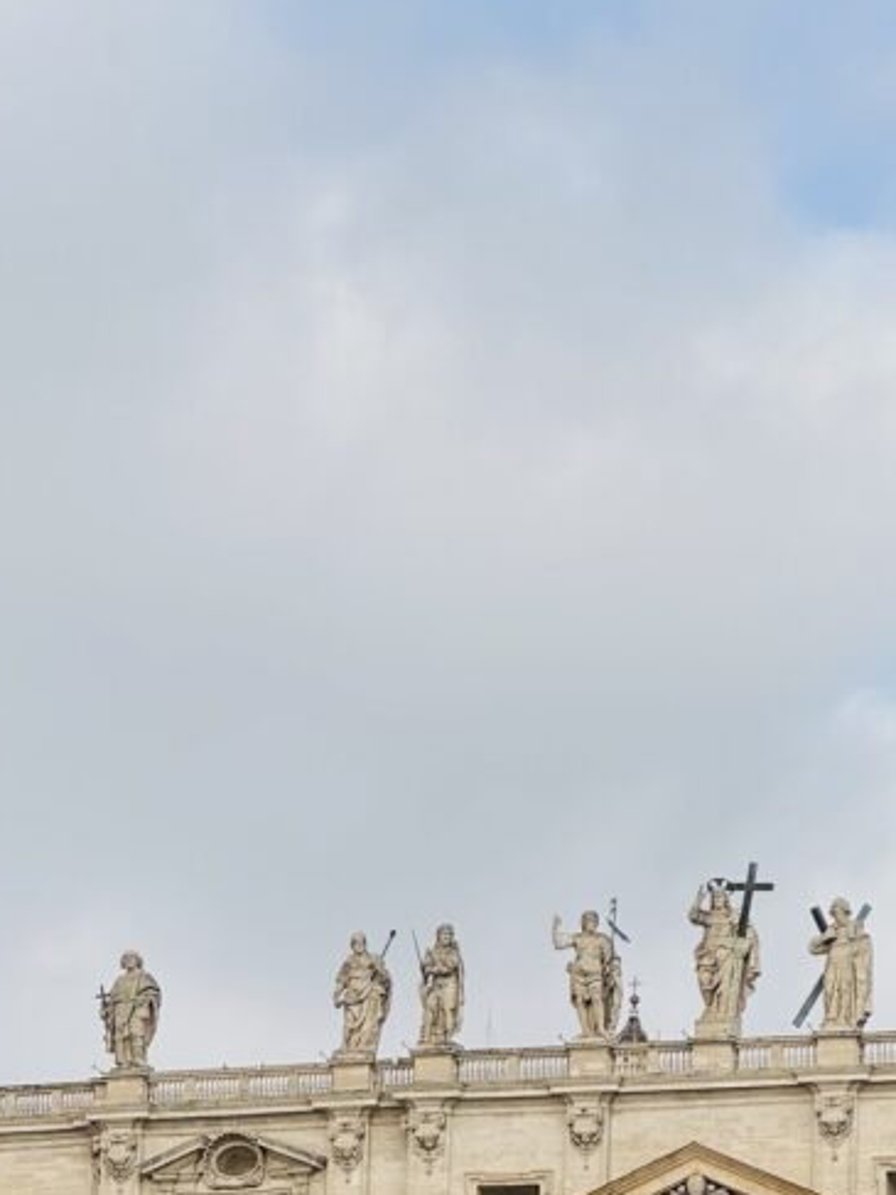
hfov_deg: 9.1
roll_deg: -0.5
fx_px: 5593
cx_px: 916
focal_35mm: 162
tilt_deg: +13.3
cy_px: 1009
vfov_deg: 12.1
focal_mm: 9
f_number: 2.8
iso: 25
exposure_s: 1/803
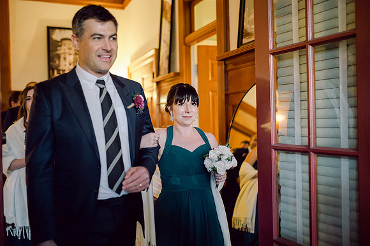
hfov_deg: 54.5
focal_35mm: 35
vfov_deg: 37.8
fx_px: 360
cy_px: 123
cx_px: 185
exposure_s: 1/125
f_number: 1.4
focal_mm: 35
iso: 1100
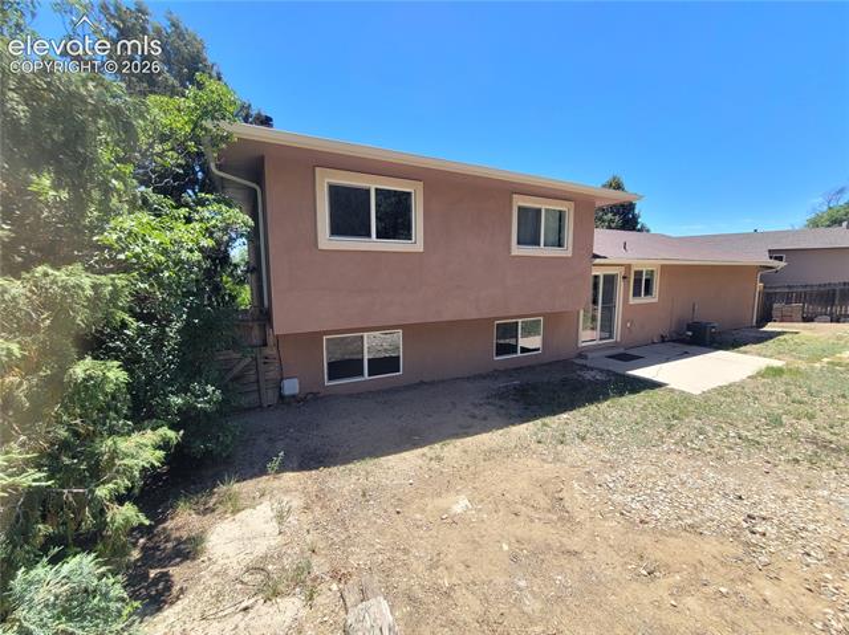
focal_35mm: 13
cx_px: 424
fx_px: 319
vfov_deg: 89.8
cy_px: 318
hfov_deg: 106.2
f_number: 2.2
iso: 50
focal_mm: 2.2
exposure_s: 1/740
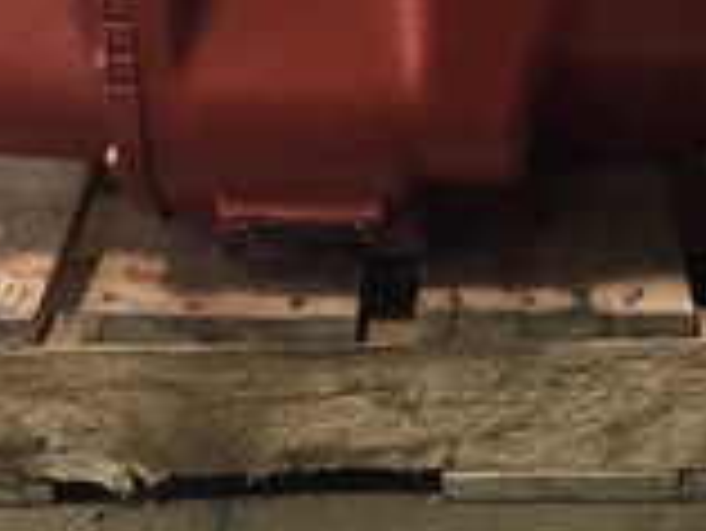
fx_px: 1510
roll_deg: -1.3
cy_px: -86
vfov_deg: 19.0
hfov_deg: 26.0
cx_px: 535
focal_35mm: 74
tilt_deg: -22.0
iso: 160
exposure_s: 1/30
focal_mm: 4.15
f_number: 2.2
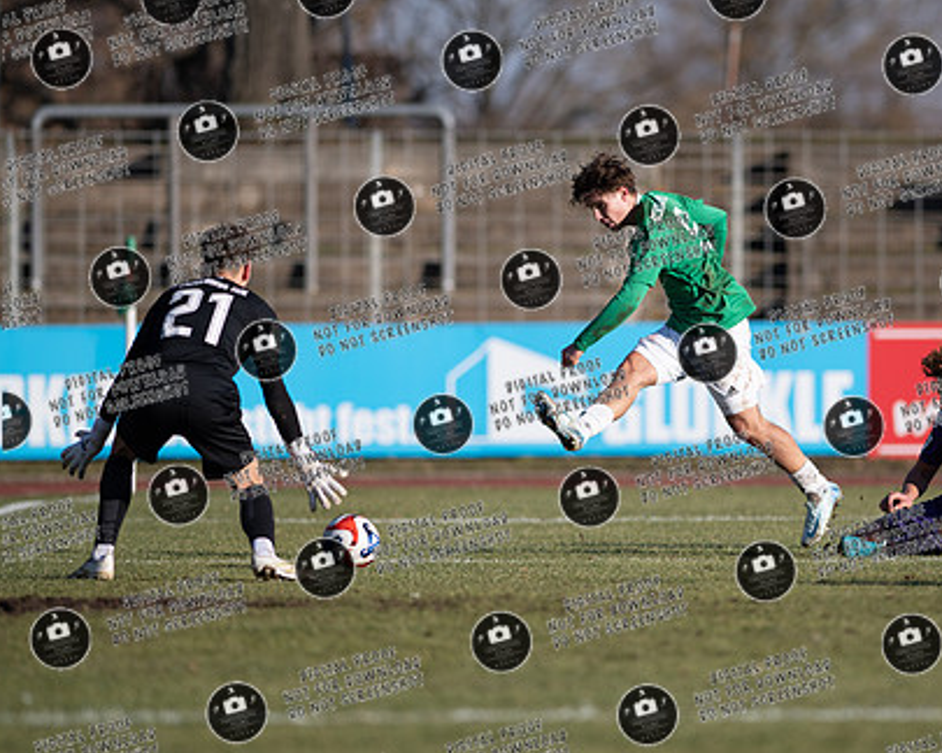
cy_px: 354
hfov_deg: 4.4
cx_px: 604
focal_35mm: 438
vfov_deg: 3.5
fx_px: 12211
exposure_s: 1/1600
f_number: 2.8
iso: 64
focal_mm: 300
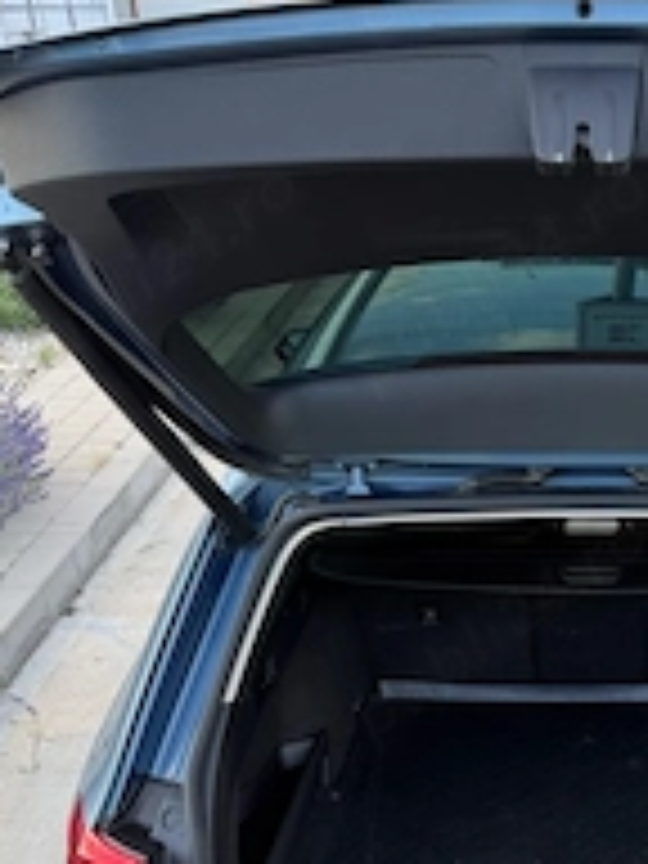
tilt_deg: -28.3
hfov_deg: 28.0
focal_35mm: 50
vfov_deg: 36.9
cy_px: 684
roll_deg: +1.7
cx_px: 590
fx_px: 1248
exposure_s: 1/138
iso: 64
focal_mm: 6.76
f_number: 1.78
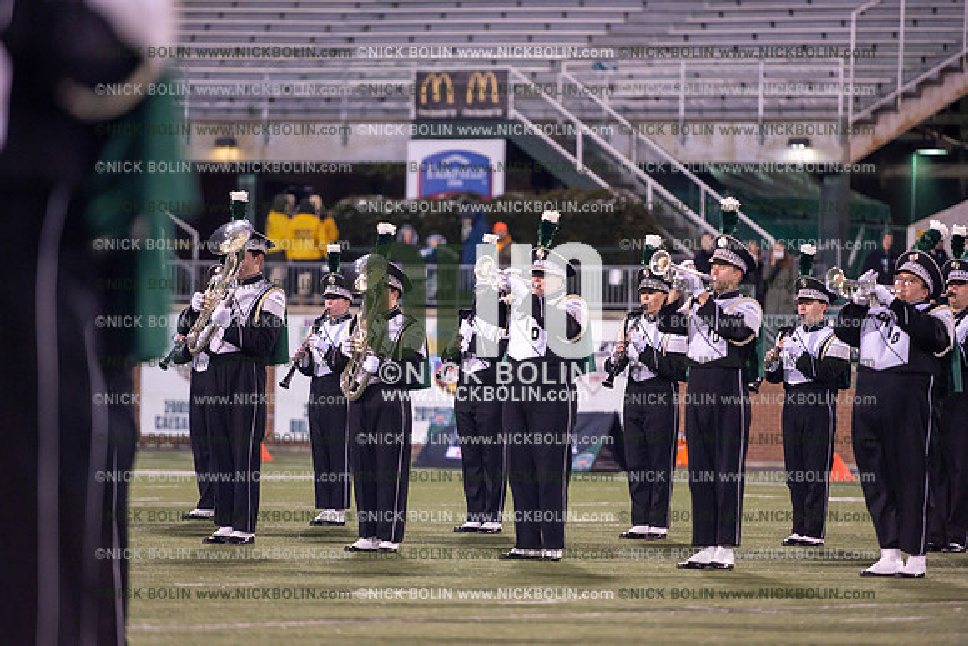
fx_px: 5244
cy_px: 323
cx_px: 484
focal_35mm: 195
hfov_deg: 10.5
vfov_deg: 7.0
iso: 2500
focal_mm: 195
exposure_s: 1/1250
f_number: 2.8
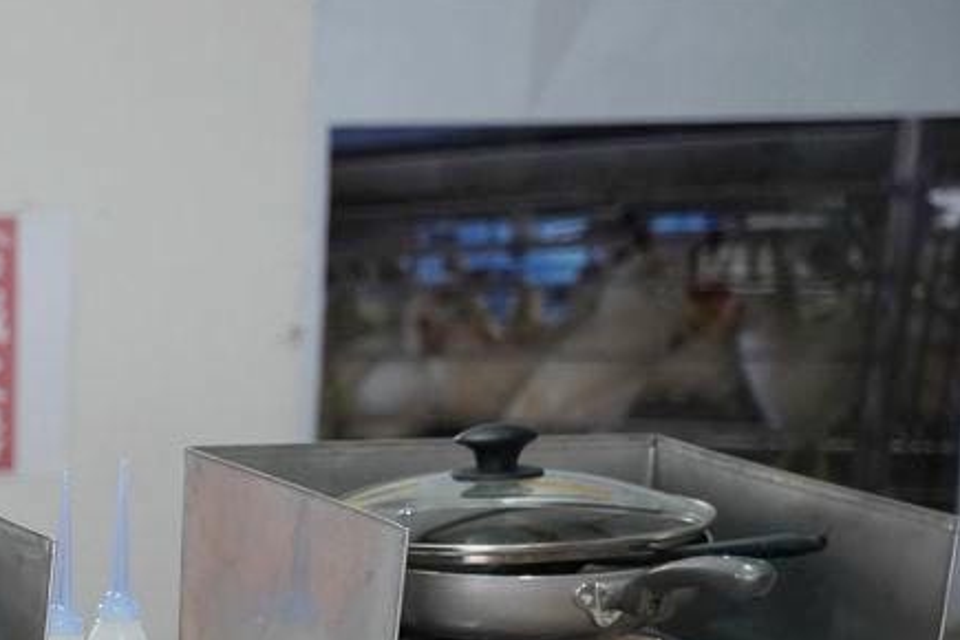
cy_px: 591
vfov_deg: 6.6
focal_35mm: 207
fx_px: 5520
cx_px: -324
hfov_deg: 9.7
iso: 2000
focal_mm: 75
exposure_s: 1/160
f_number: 2.8
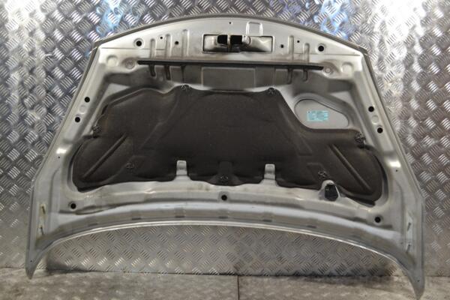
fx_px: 544
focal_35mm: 44
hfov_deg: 45.0
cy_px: 150
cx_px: 225
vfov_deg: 30.8
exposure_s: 1/80
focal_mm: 29
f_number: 4.5
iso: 400
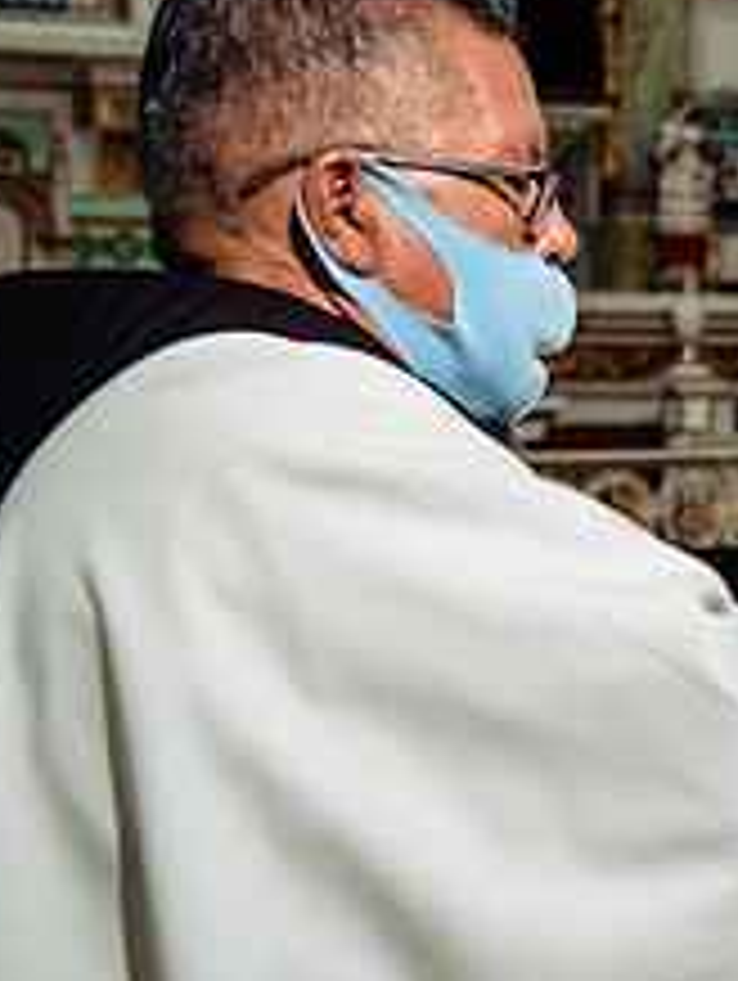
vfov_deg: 14.8
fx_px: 3773
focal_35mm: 133
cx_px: 1161
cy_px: 439
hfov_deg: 10.7
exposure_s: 1/125
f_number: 5
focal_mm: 52
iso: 2000
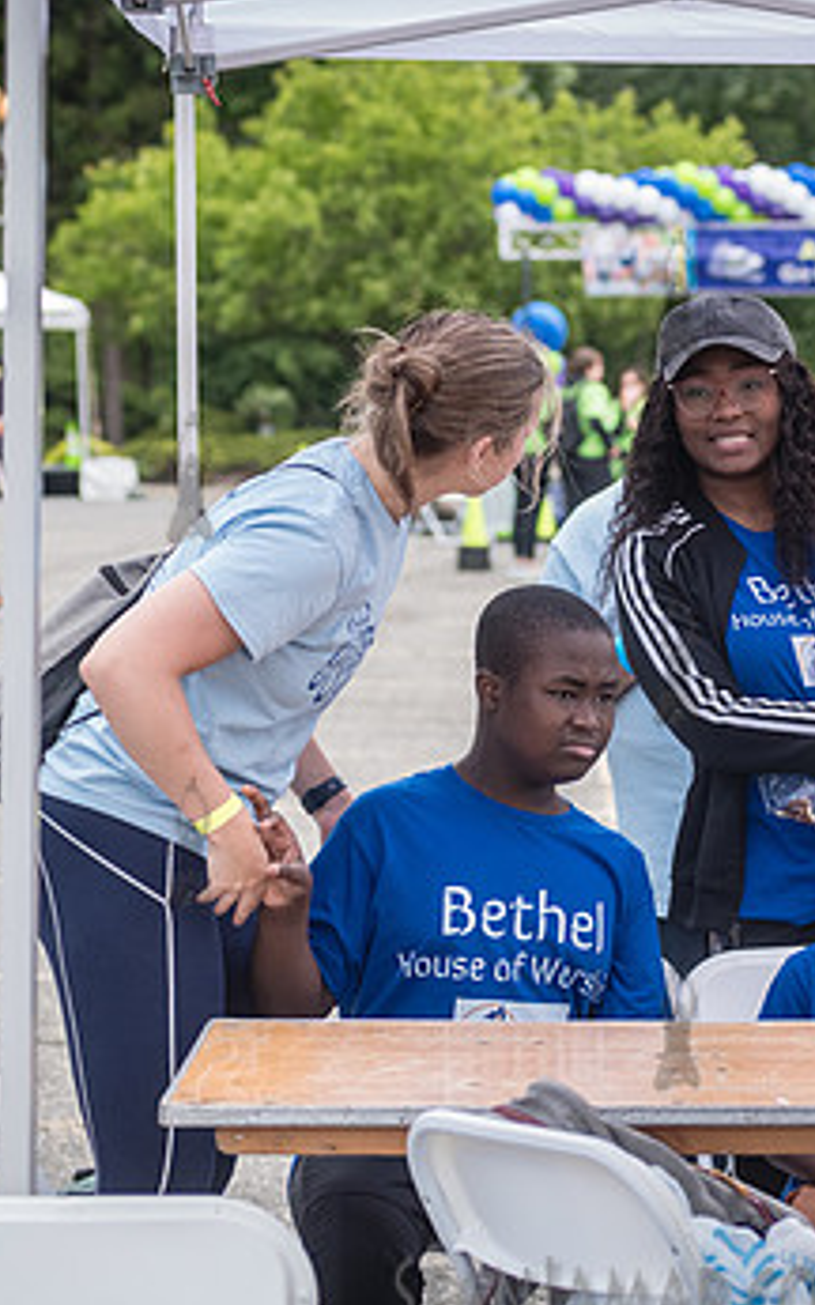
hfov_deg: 9.5
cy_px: 658
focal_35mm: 138
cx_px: 675
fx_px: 4908
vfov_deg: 15.2
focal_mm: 80
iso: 1000
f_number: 4
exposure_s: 1/1600
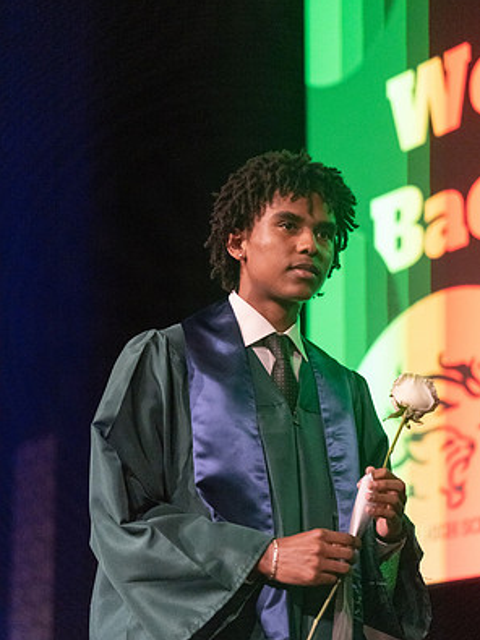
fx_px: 1683
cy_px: 332
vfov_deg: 21.5
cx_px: 242
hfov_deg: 16.2
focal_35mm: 91
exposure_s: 1/1000
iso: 16000
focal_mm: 83
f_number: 2.8
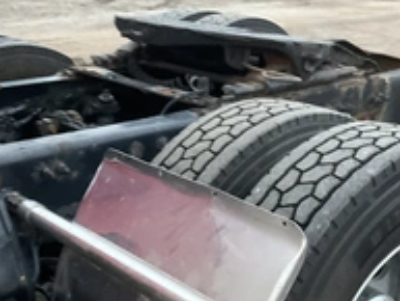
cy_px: 255
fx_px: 694
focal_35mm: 60
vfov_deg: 23.9
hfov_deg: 32.2
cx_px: 197
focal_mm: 3
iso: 400
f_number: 1.8
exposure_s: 1/30
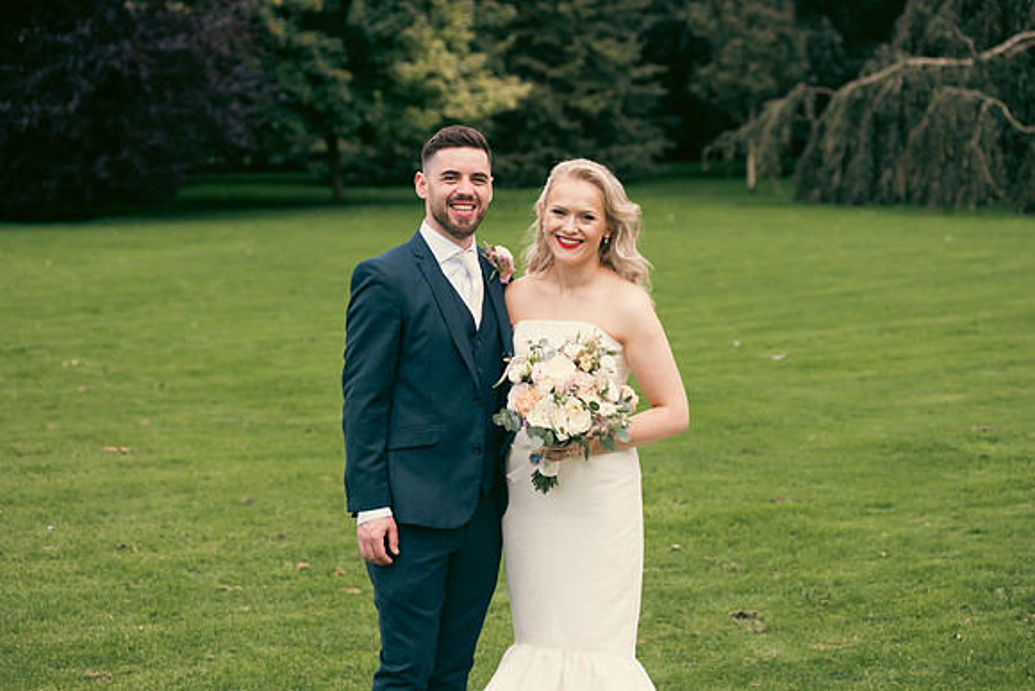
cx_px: 518
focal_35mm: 80
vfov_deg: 17.1
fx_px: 2300
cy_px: 346
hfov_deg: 25.4
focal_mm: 80
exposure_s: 1/320
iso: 160
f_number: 3.5
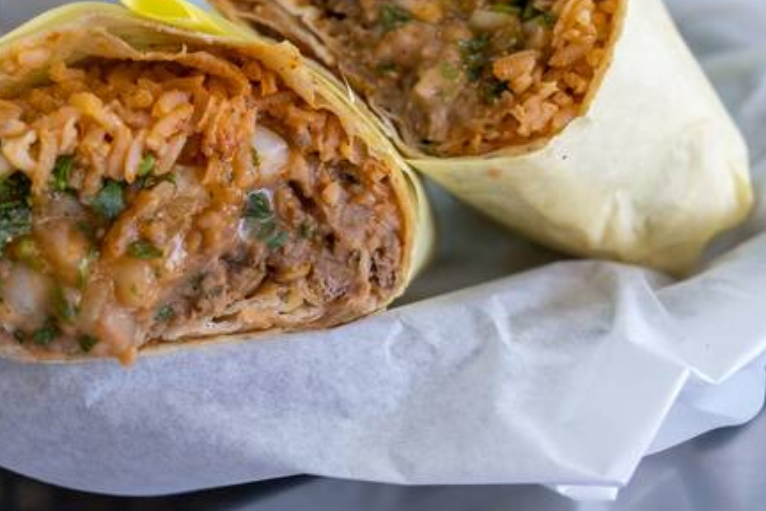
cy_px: 167
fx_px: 1106
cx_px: 278
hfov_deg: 37.9
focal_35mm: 52
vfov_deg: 25.8
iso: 250
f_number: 3.2
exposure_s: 1/90
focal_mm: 22.7
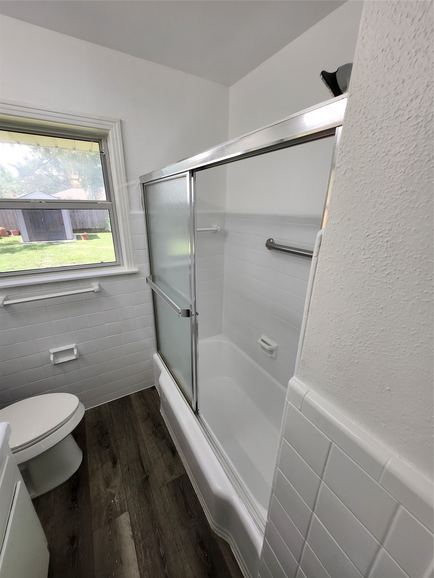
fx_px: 217
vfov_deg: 106.2
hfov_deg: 89.9
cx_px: 217
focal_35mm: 13
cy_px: 289
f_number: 2.2
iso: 40
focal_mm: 1.74
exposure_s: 1/120
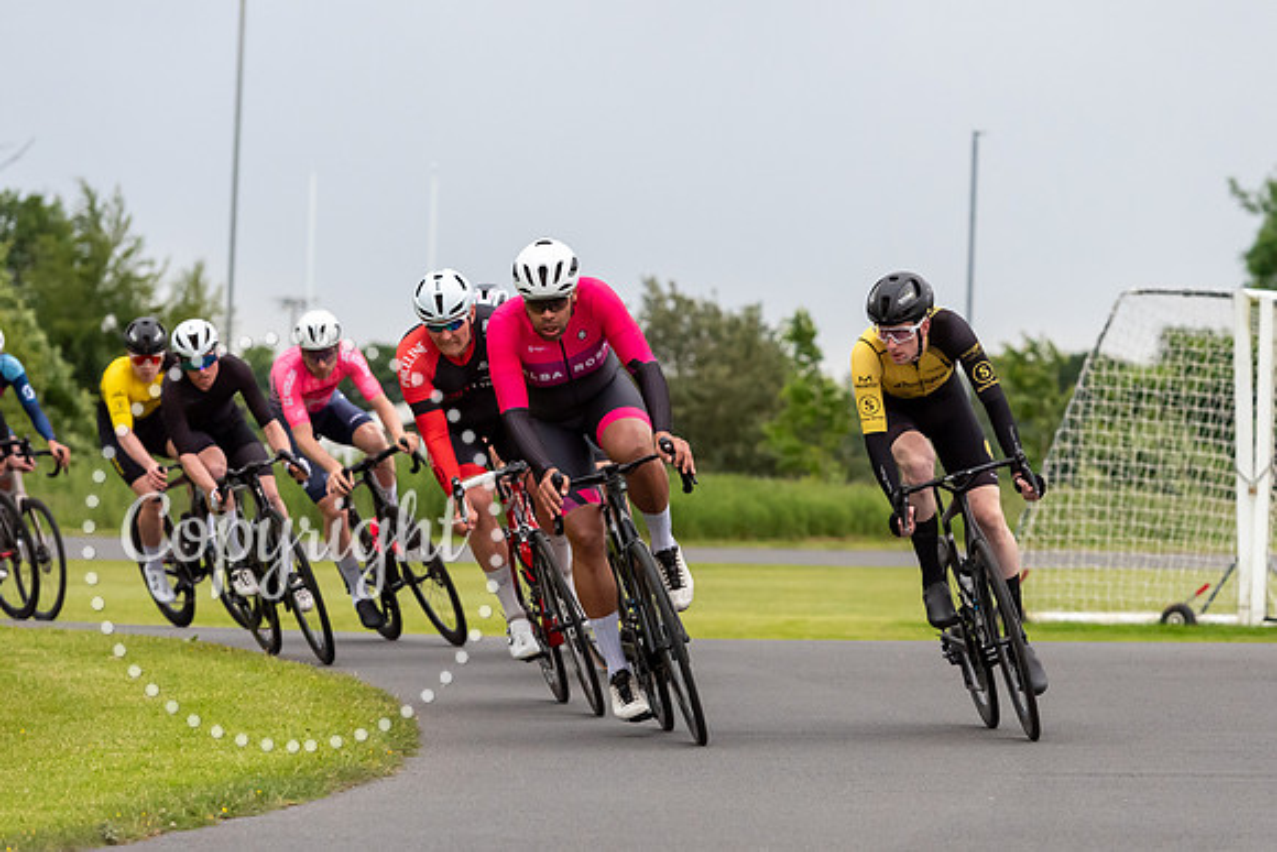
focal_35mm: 198
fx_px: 7026
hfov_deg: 10.4
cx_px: 864
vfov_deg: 6.9
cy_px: 360
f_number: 5
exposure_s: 1/800
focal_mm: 145
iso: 2500
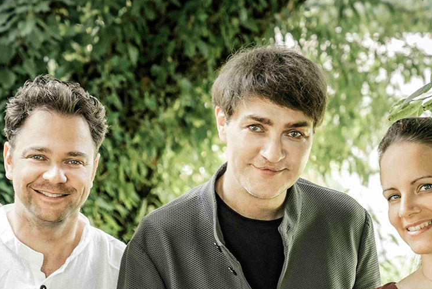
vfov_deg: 7.7
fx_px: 2149
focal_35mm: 179
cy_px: 275
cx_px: 218
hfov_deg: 11.5
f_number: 3.5
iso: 800
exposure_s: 1/200
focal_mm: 66
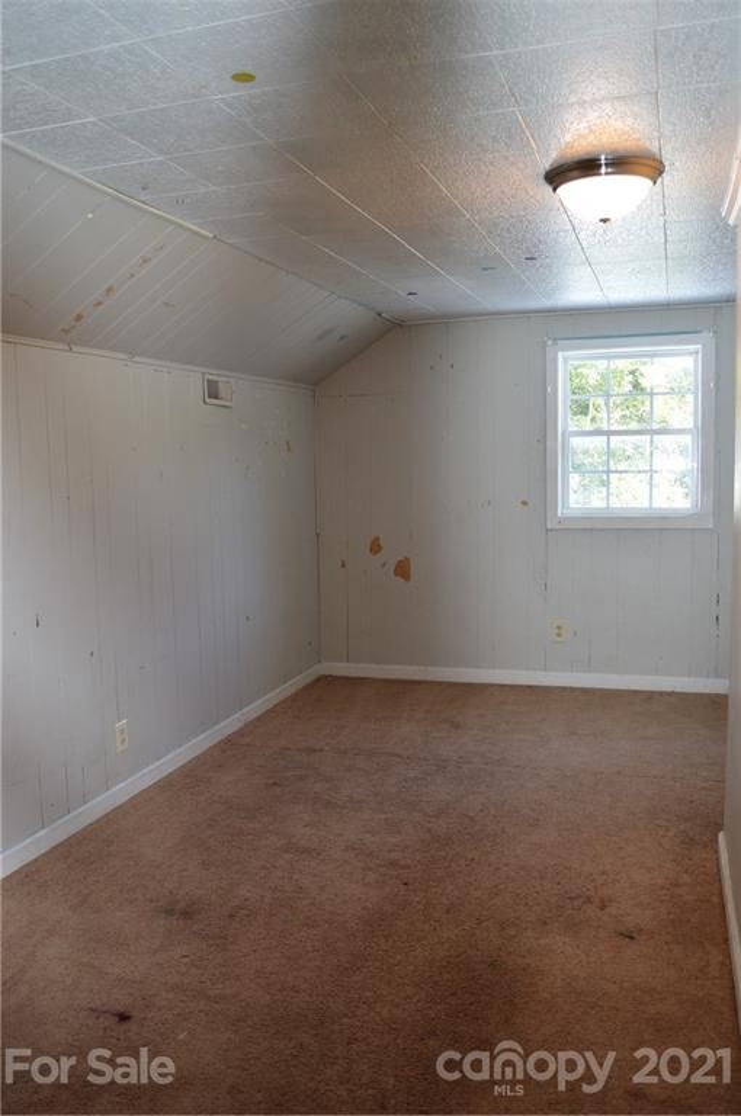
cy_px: 558
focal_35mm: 28
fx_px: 882
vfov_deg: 64.6
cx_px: 370
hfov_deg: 45.6
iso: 400
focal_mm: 19
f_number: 4
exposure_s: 1/80
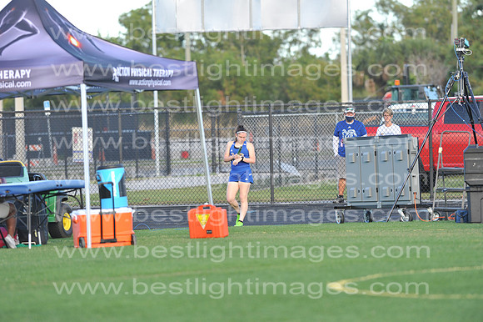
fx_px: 4023
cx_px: 242
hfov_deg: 6.9
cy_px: 161
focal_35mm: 300
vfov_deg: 4.6
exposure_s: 1/1250
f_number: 4.5
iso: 800
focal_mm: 300
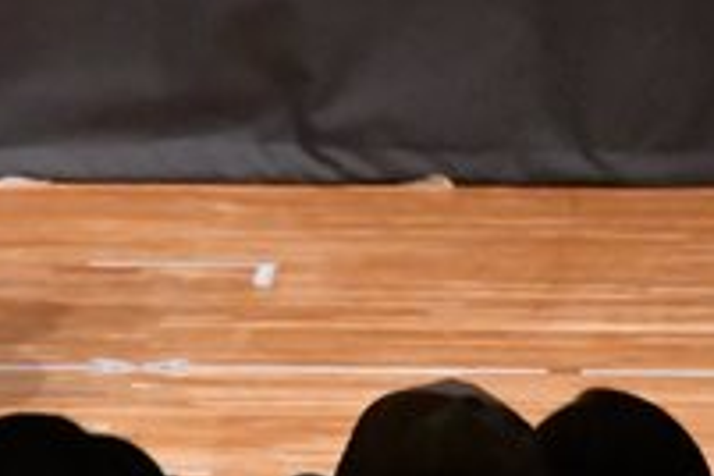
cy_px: -227
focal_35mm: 984
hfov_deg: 2.1
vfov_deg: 1.4
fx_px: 19514
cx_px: -311
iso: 12800
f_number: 5.6
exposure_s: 1/400
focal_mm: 170
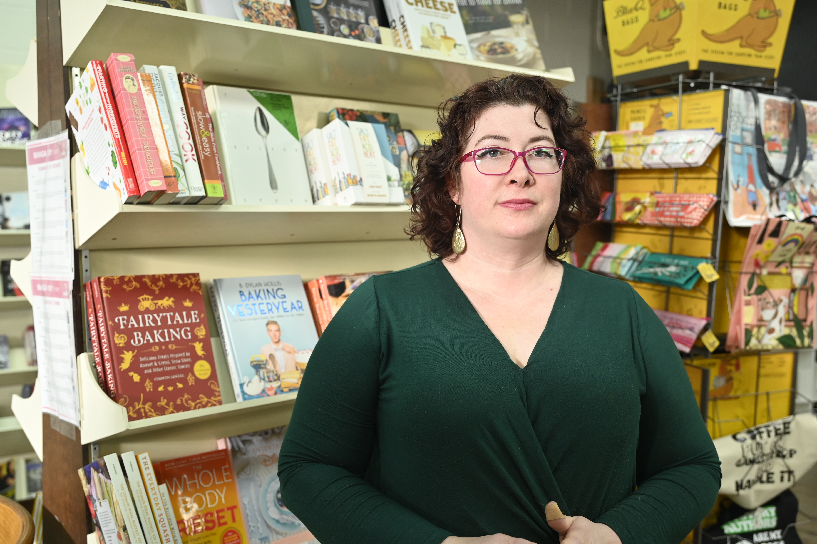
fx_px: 782
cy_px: 272
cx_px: 408
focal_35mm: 34
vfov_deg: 38.3
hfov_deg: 55.1
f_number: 4
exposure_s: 1/125
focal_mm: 34.5
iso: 1250
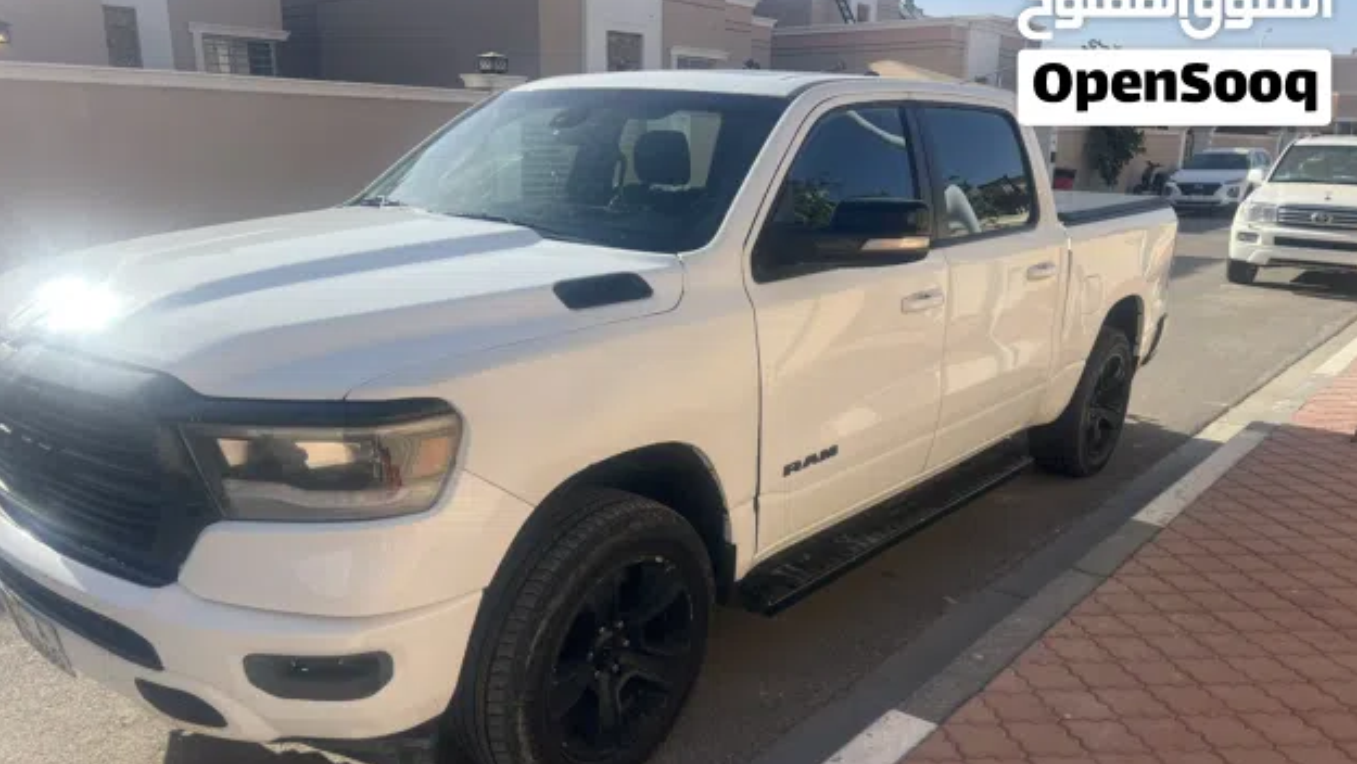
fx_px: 1044
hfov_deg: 66.0
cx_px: 690
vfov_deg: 40.1
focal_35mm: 29
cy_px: 438
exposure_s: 1/3257
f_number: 1.5
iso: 50
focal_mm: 5.7
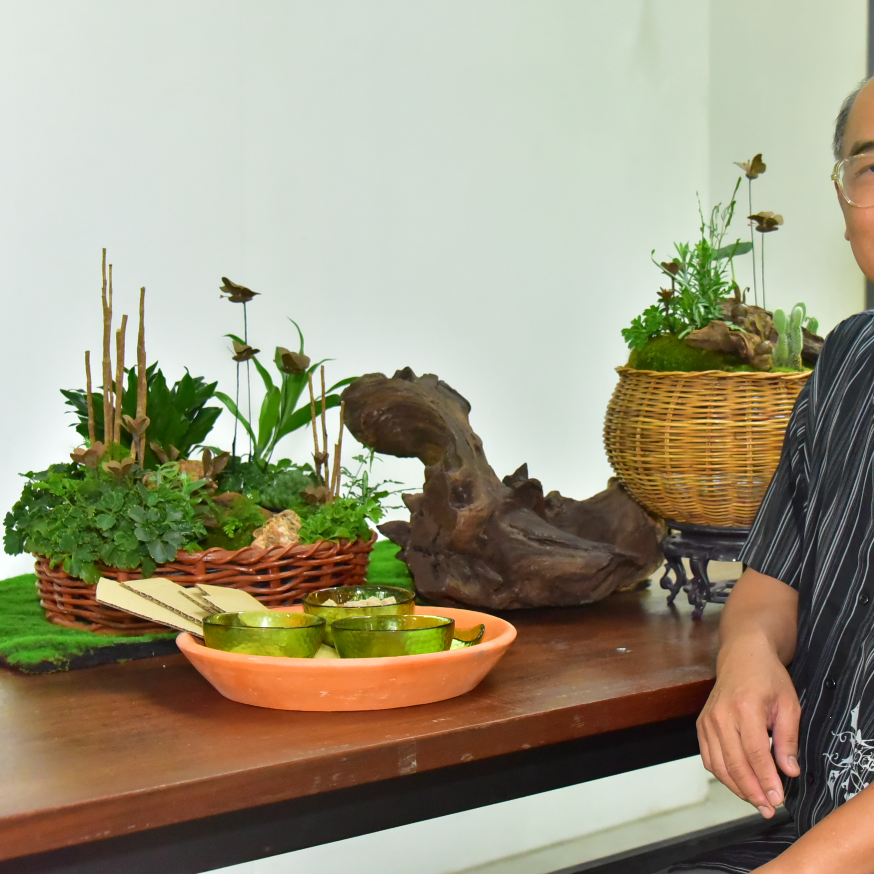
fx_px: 1771
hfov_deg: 27.5
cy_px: 432
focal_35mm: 62
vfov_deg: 27.7
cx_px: 596
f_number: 5.6
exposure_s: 1/200
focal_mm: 48
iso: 10000
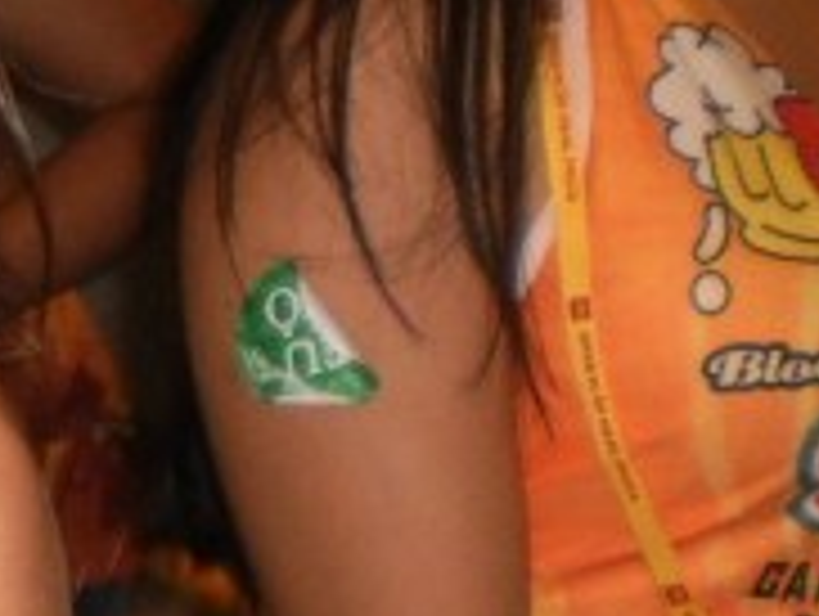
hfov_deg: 11.4
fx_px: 3743
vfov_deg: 9.3
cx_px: -752
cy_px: -99
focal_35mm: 158
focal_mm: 6.3
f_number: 3.1
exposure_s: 1/30
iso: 125
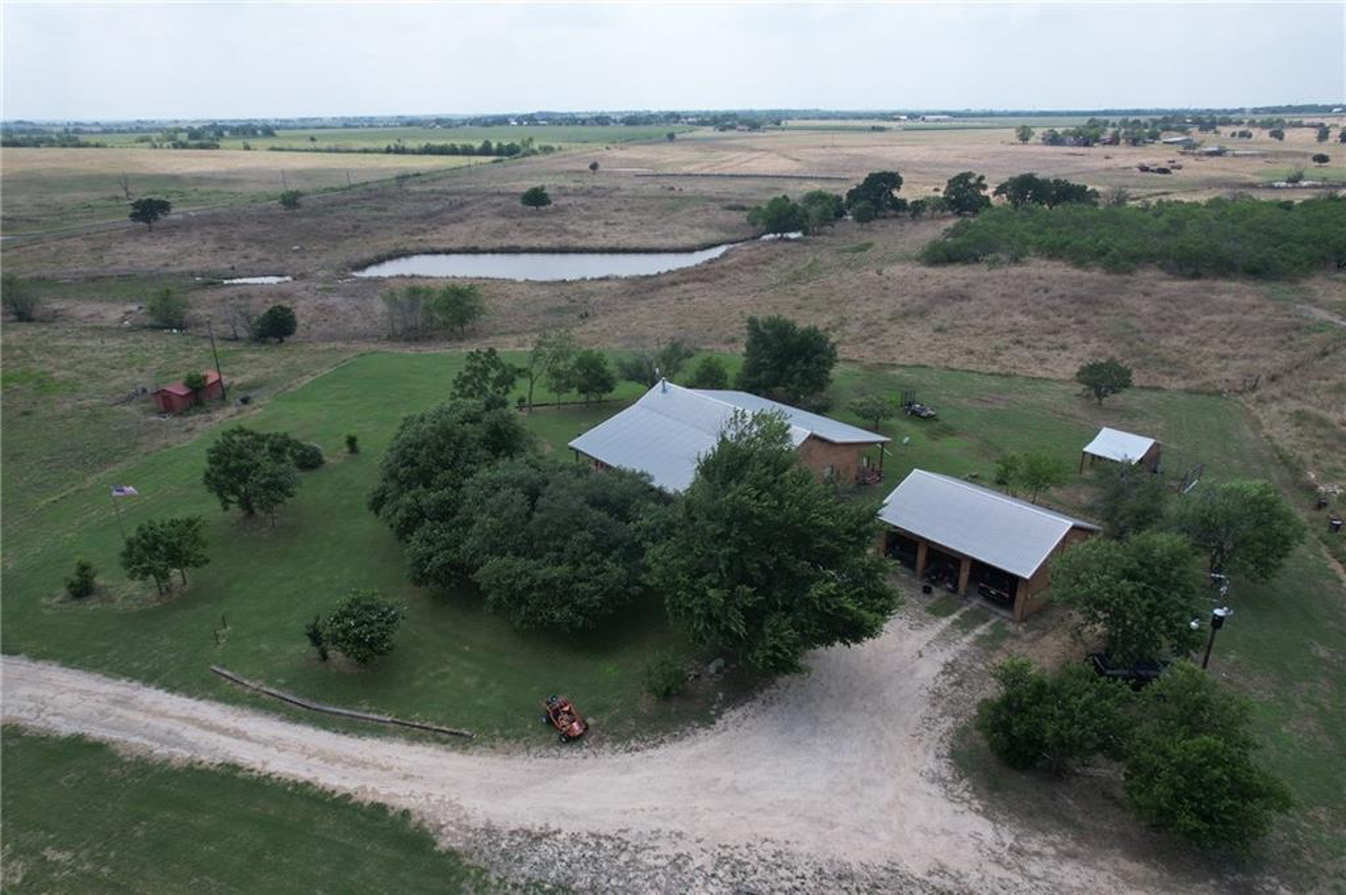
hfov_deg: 78.6
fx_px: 822
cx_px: 673
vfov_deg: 57.1
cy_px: 448
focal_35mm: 22
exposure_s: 1/1600
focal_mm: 8.38
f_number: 2.8
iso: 100
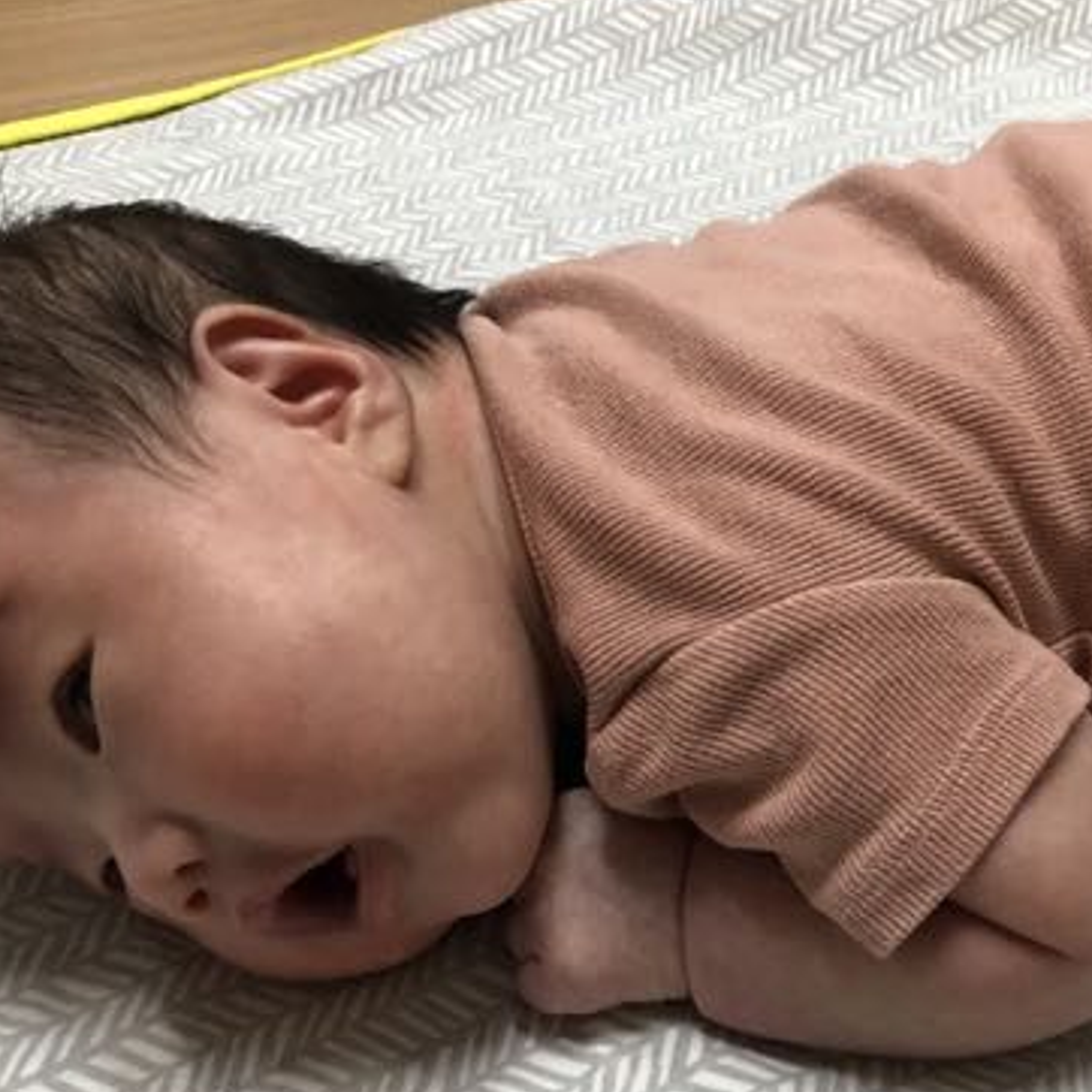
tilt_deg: -41.4
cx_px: 778
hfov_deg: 32.3
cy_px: 691
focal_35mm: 52
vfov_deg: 32.6
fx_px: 1856
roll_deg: -1.1
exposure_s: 1/15
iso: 50
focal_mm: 4
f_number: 1.8
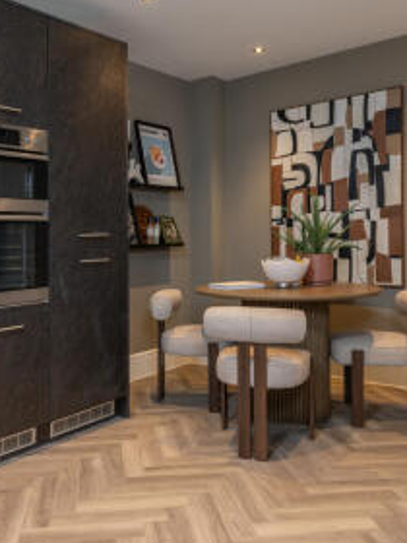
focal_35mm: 31
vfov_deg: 58.2
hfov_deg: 44.9
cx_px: 141
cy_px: 241
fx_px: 486
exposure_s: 1/5
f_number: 8
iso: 64
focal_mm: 19
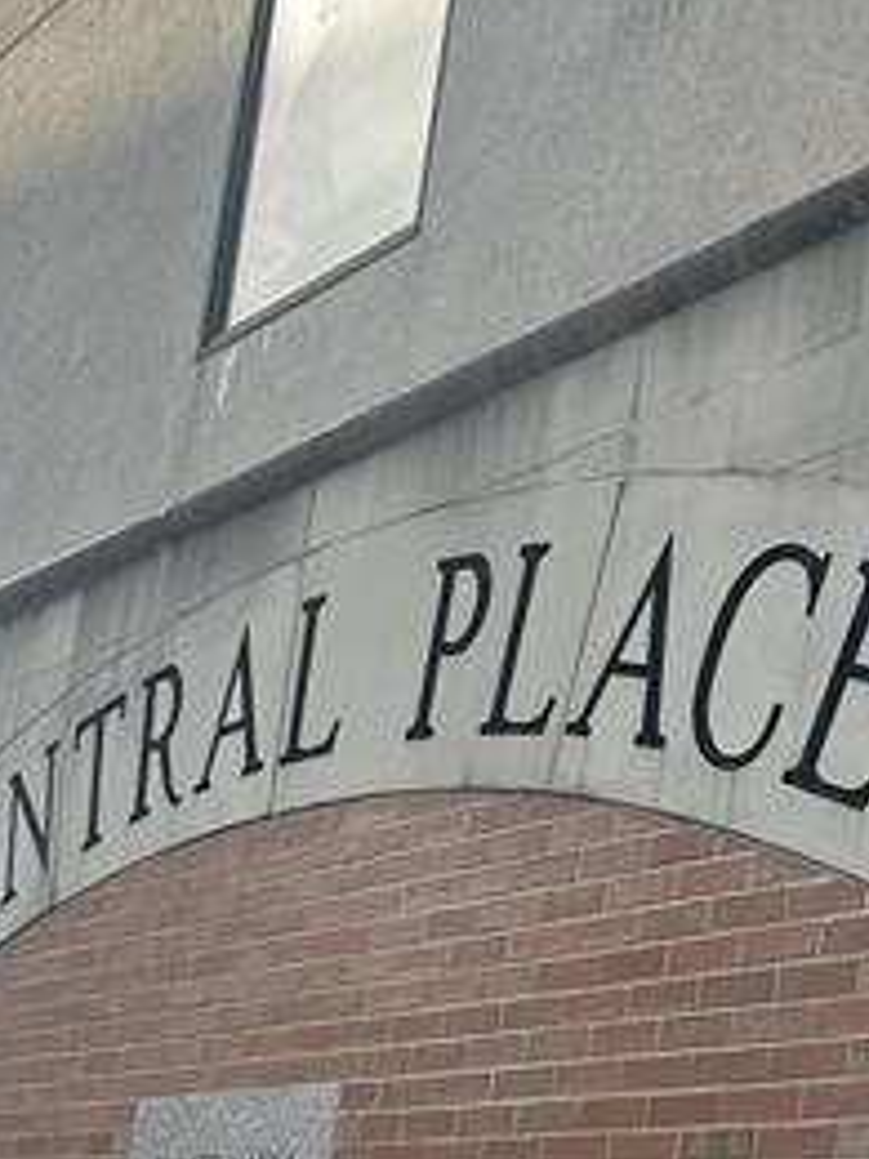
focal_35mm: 71
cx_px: 731
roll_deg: -8.3
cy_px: 1239
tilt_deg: +7.4
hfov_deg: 20.4
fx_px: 2377
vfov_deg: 25.6
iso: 80
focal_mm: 6.86
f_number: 1.78
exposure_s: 1/1812
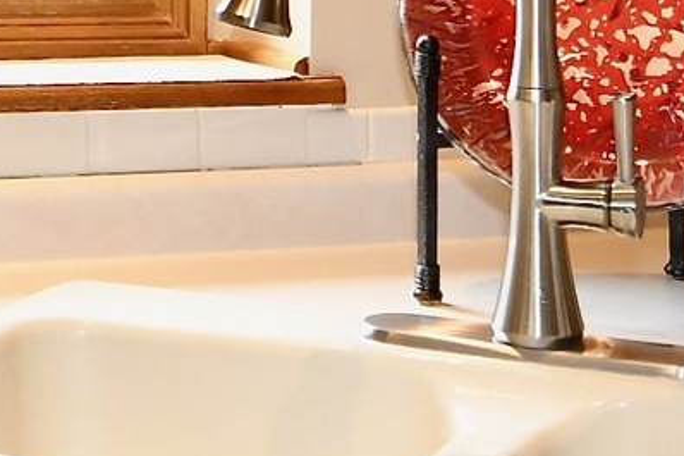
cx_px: -122
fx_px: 2051
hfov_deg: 18.0
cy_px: -110
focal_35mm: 108
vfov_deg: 12.3
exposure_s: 1/80
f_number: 6.3
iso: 640
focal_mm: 14
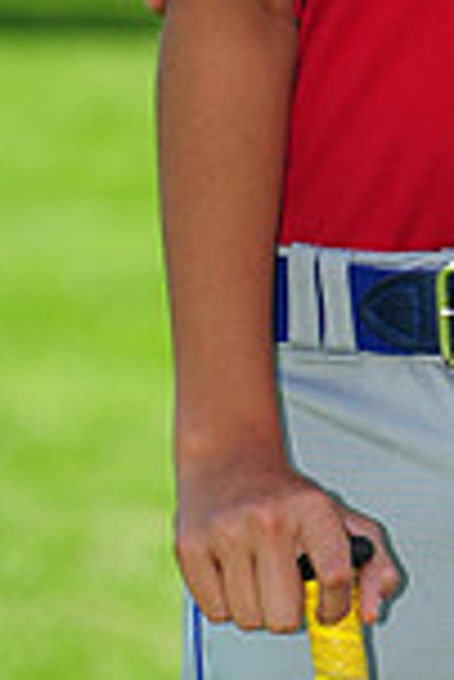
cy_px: -464
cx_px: 728
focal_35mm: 556
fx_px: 10493
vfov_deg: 3.7
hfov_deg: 2.5
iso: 200
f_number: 6.3
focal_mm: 145
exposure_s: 1/400
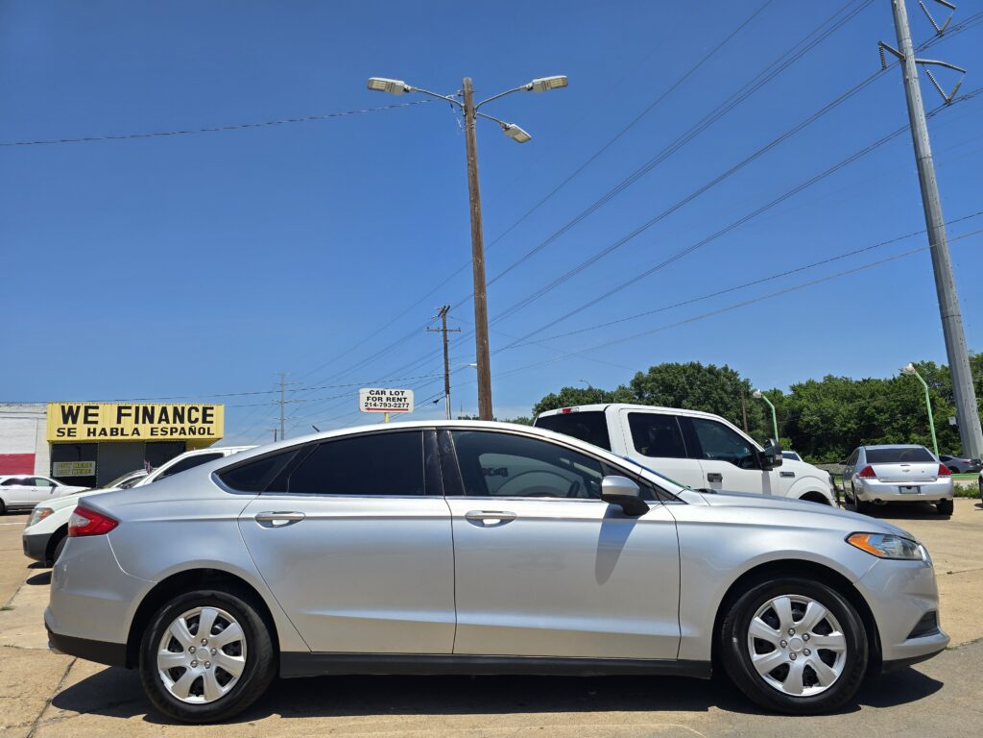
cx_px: 492
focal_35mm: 23
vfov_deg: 58.9
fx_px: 653
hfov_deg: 73.9
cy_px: 369
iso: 12
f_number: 1.7
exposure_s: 1/1212
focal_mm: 6.3
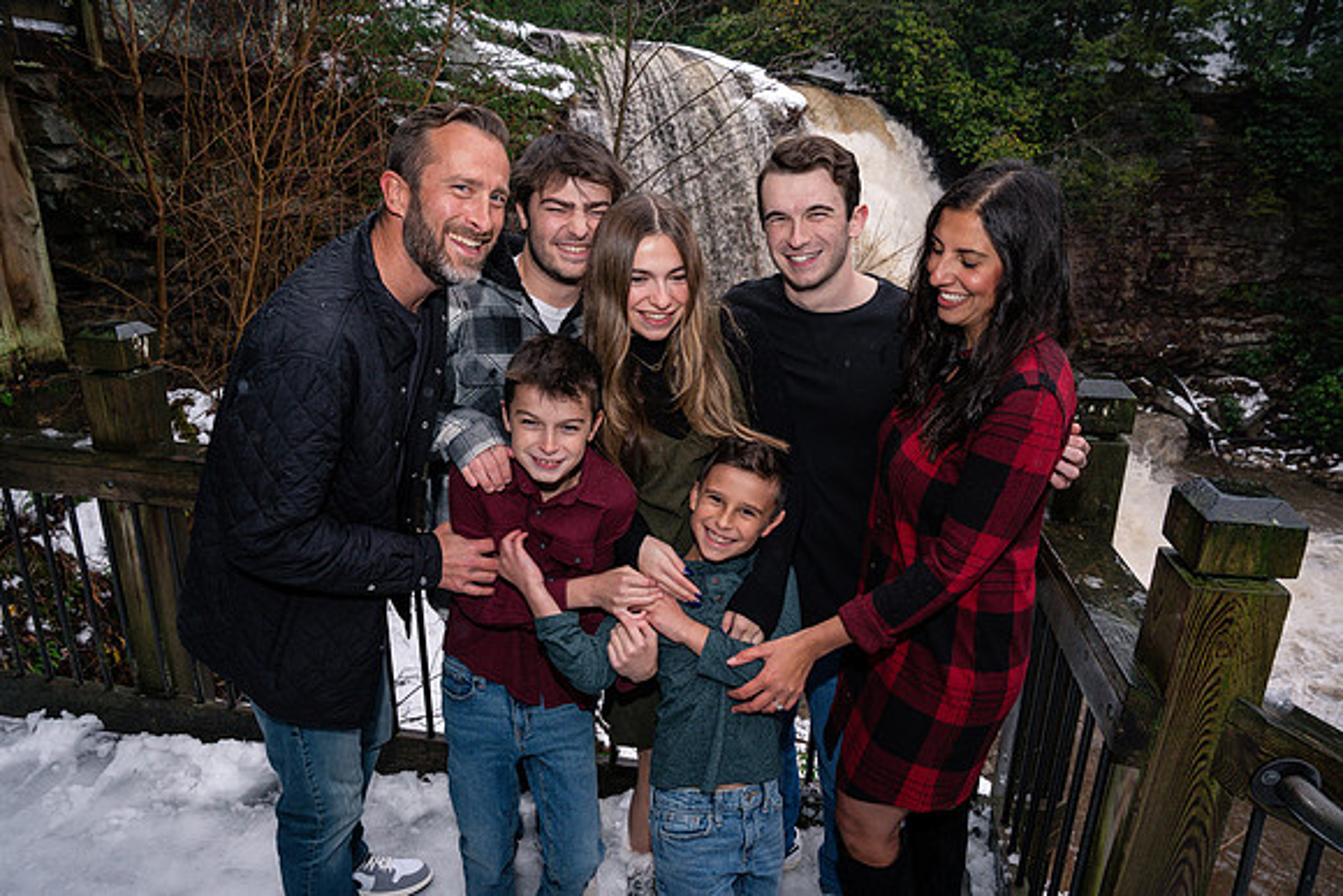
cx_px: 672
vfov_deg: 53.2
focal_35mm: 24
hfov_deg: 73.7
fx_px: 896
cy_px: 448
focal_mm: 24
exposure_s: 1/160
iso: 1000
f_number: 7.1
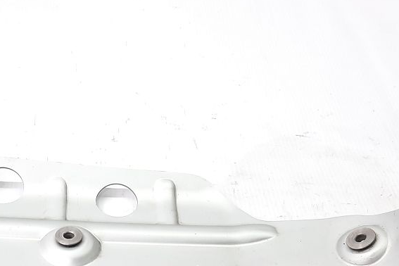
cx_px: 122
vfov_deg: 23.0
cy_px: 301
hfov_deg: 35.8
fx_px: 610
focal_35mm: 55
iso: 64
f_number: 2
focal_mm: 4.6
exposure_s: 1/50
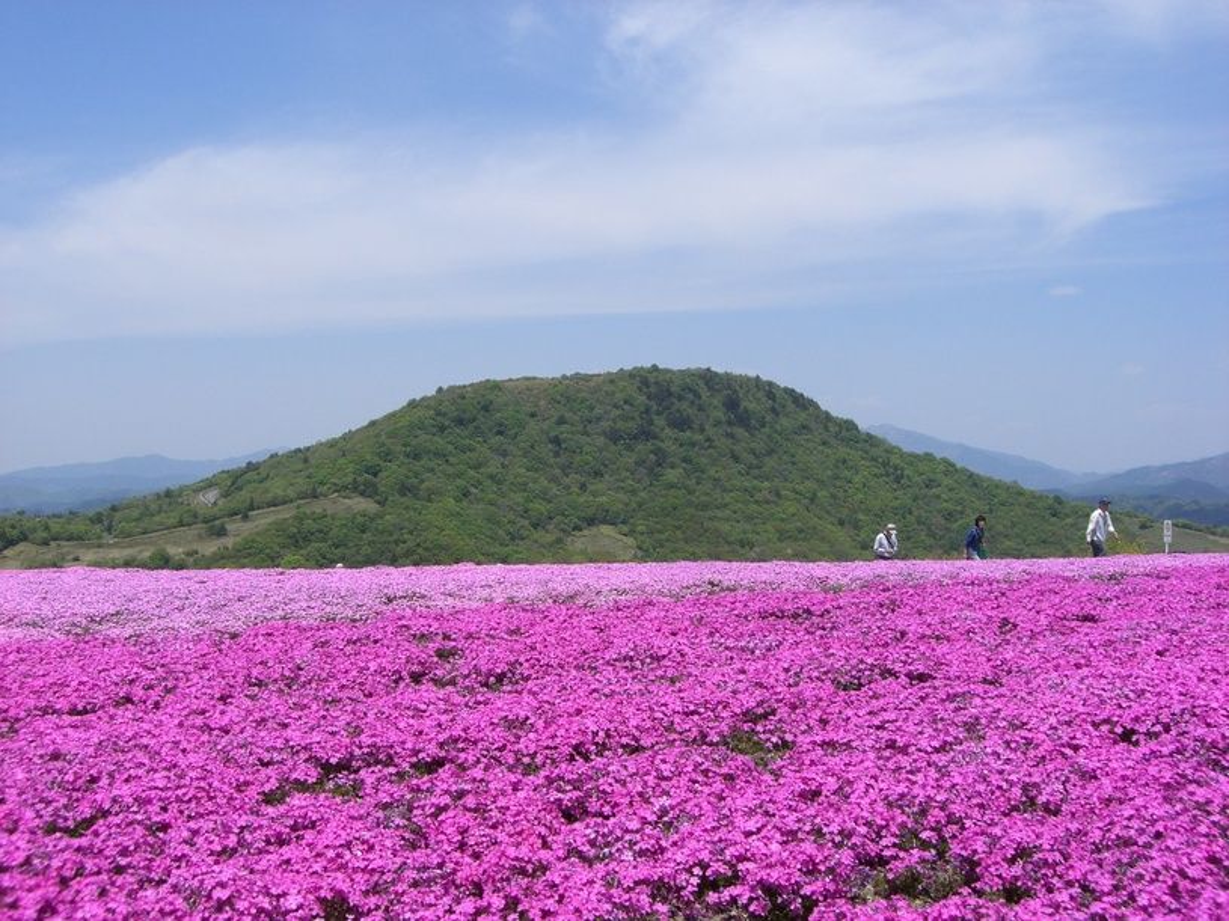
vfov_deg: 30.9
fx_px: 1668
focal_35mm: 47
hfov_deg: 40.4
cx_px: 614
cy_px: 460
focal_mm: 7.6
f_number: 4.8
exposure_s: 1/640
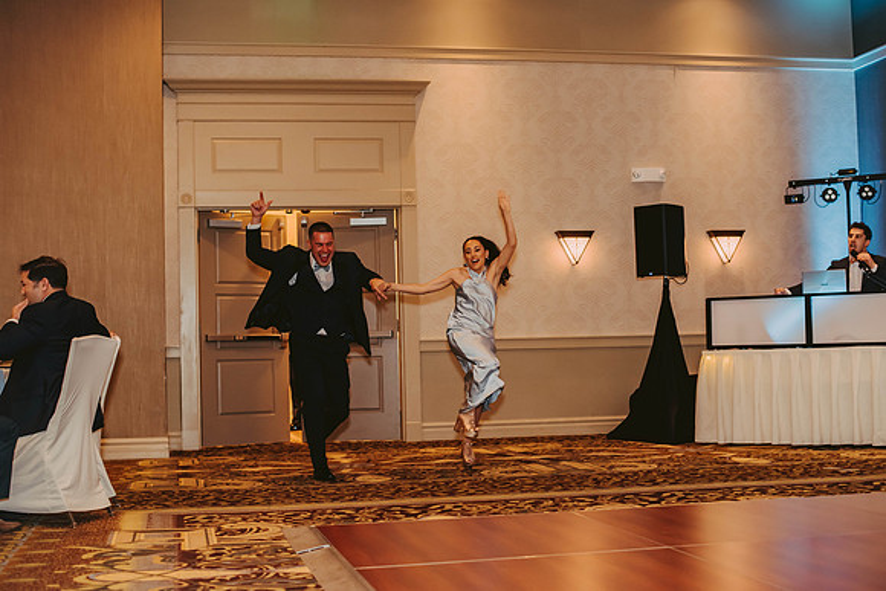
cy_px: 296
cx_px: 443
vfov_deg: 26.4
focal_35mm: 51
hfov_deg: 38.7
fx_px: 1262
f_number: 2.5
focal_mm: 50
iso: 800
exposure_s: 1/125
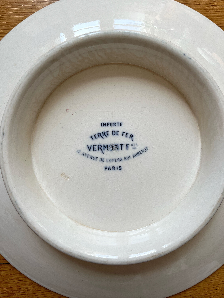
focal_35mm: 26
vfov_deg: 67.3
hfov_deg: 53.1
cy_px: 149
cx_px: 112
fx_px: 224
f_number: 1.6
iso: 50
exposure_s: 1/388
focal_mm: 5.1
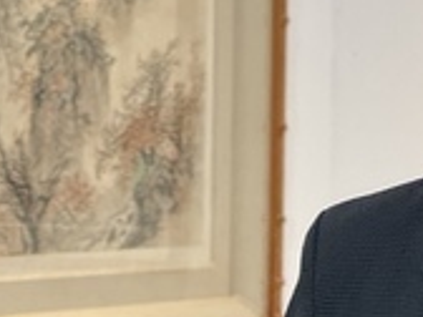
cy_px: 153
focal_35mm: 457
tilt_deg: -2.5
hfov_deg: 4.3
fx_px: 5584
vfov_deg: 3.3
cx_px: 501
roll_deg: +0.0
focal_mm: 15.66
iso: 400
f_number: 2.8
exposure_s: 1/120
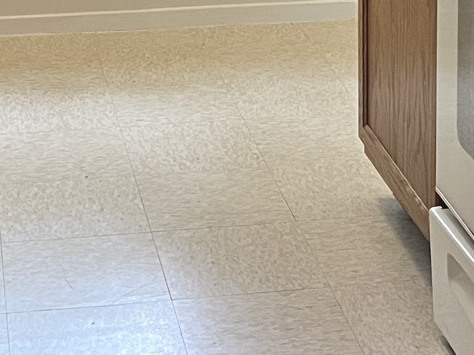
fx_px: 1588
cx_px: 270
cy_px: -310
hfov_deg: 17.0
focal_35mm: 116
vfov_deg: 11.7
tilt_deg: -5.7
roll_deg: -0.1
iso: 250
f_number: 1.6
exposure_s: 1/60
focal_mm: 5.1
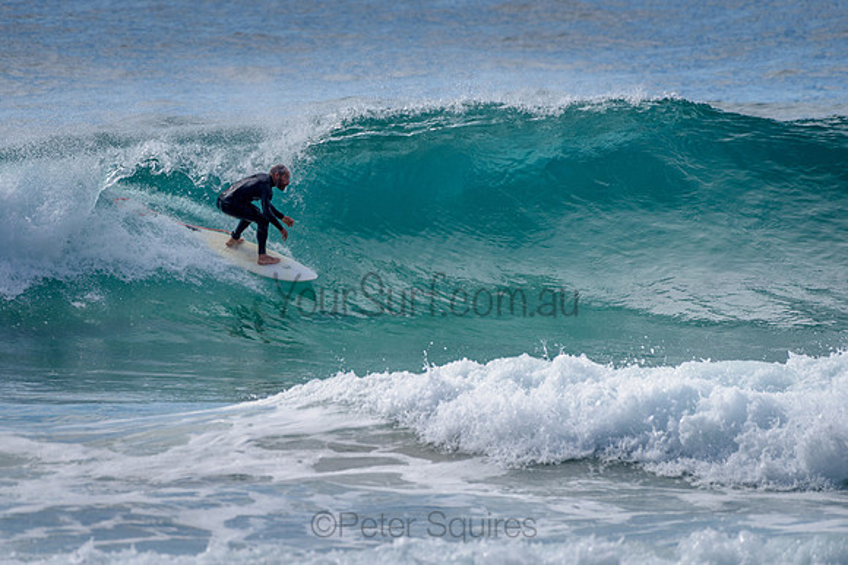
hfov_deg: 3.4
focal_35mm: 613
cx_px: 328
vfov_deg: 2.2
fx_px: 14446
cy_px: 262
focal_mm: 500
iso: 140
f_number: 5.6
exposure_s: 1/2000
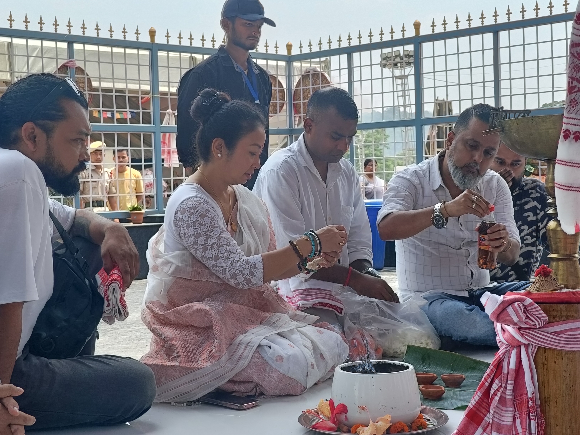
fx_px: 955
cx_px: 290
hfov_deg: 33.8
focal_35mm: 57
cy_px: 218
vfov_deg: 25.7
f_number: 2
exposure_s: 1/309
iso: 50
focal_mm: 7.08
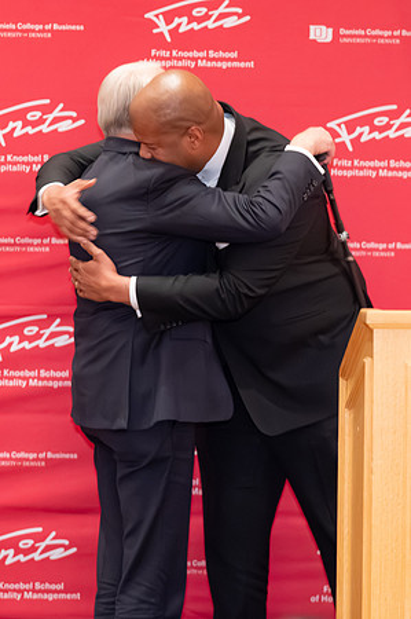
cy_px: 312
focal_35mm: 151
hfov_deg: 9.1
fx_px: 2589
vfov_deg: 13.6
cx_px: 173
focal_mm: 99
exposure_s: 1/60
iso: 8000
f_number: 3.2
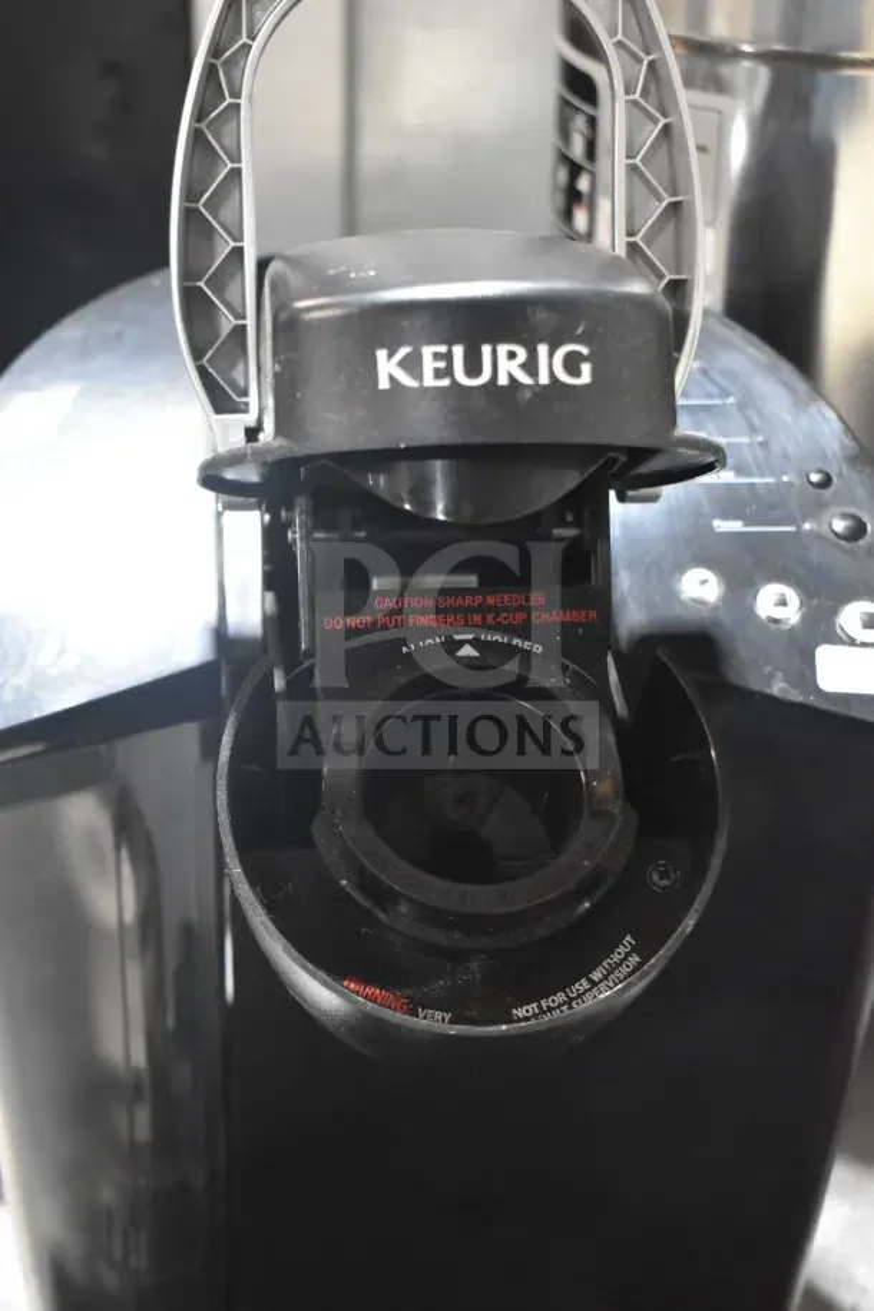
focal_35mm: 60
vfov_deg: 33.4
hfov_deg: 22.6
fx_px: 2185
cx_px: 437
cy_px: 656
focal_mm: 40
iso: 6400
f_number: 6.3
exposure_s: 1/160
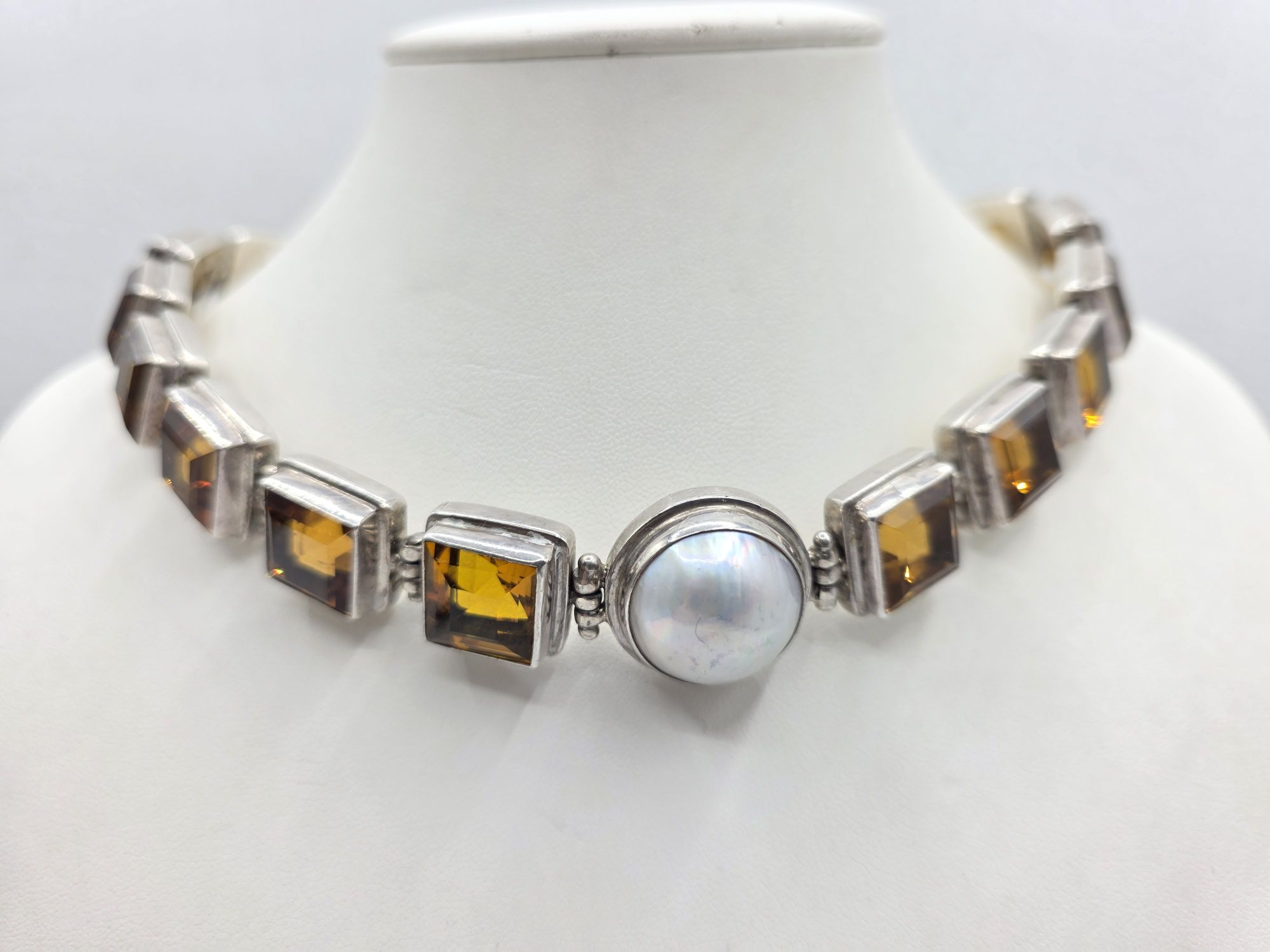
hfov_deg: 73.9
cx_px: 635
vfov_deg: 58.9
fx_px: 844
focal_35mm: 23
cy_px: 476
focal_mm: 6.3
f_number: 1.7
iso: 32
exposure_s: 1/66
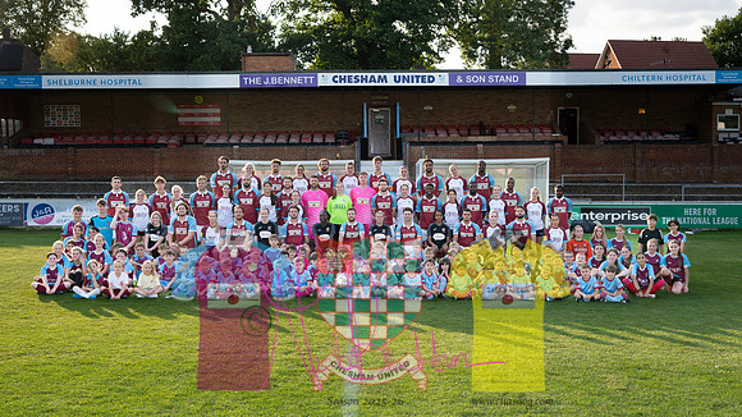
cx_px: 377
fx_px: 943
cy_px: 215
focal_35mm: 48
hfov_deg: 42.9
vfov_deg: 24.9
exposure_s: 1/200
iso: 125
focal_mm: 43
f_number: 5
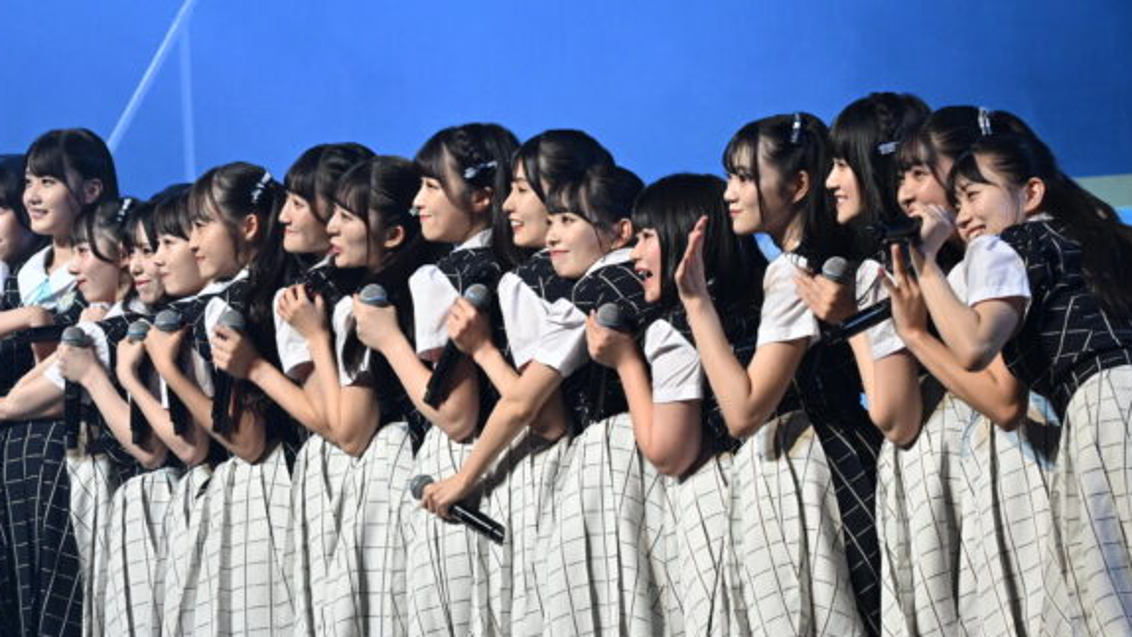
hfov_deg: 9.8
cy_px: 394
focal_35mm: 219
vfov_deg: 5.5
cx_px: 148
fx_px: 6574
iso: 3200
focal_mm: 100
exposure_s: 1/640
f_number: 6.3
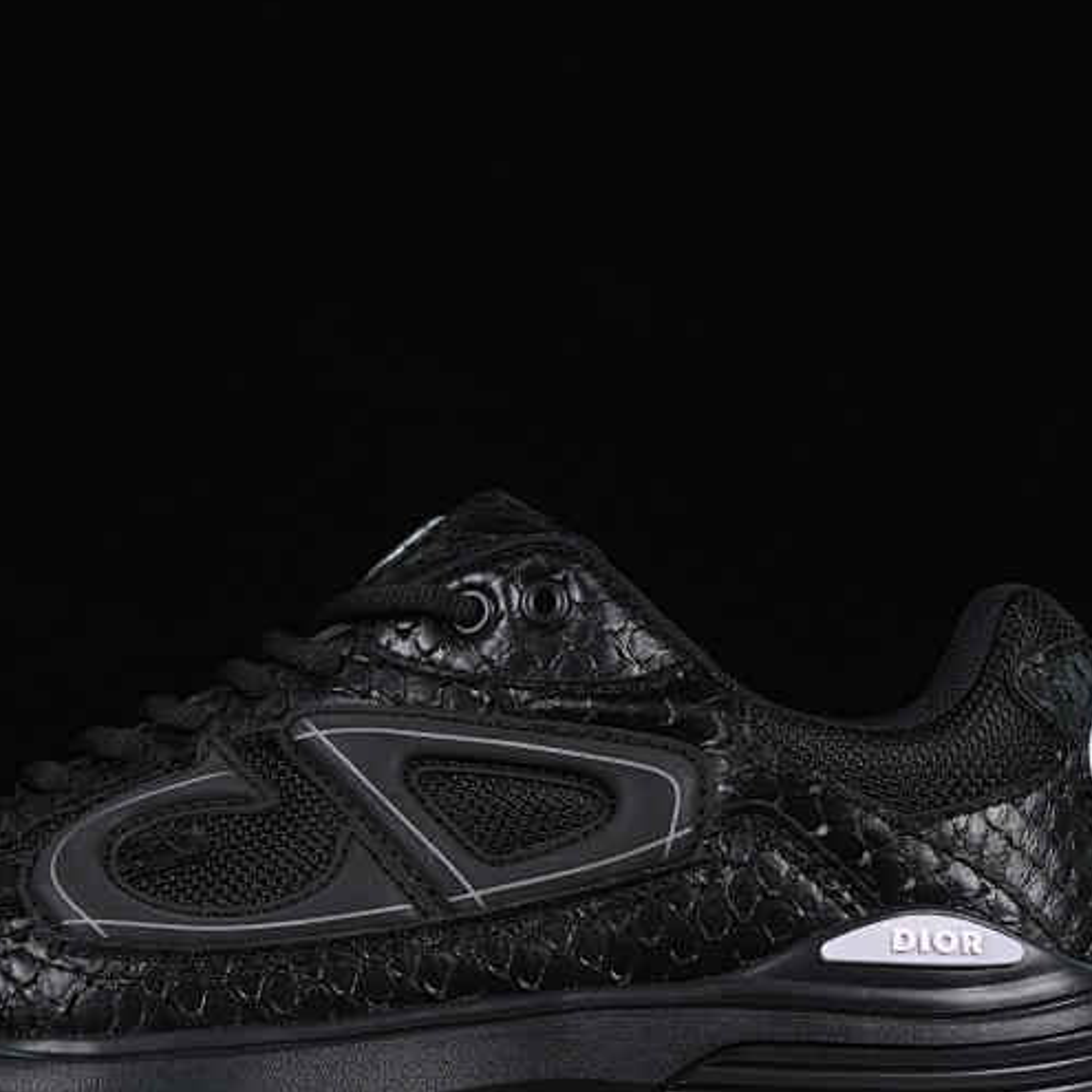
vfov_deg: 12.6
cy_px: 690
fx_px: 4961
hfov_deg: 12.6
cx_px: 430
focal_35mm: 139
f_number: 6.3
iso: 160
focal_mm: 50
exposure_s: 1/50
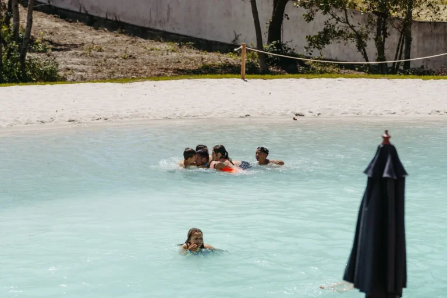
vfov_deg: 10.3
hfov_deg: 15.4
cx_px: 224
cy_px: 149
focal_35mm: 133
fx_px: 1651
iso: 320
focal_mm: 89
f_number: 2.8
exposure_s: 1/5000
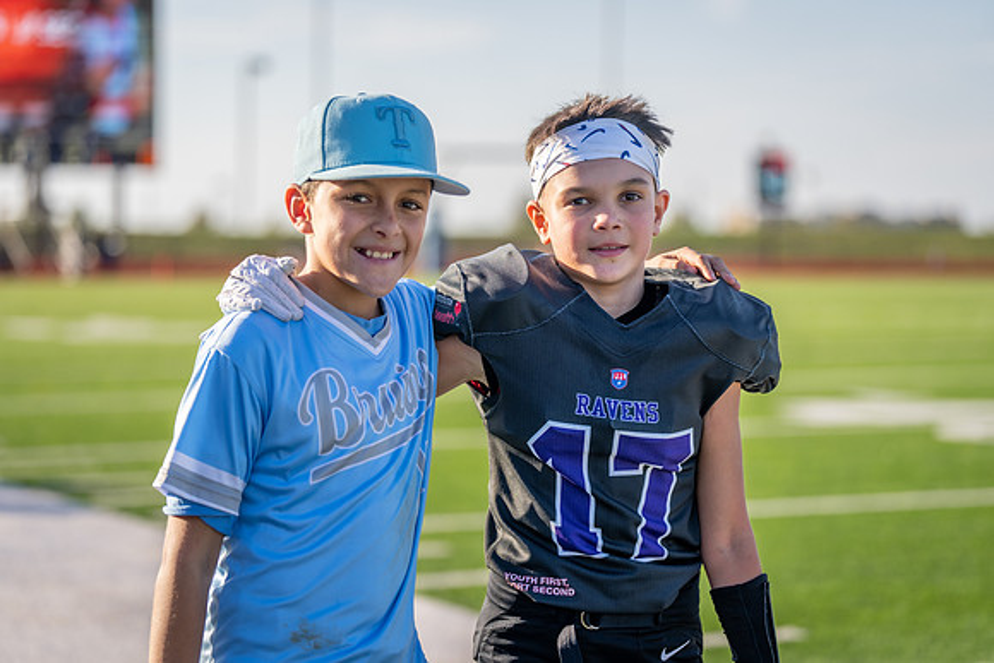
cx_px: 497
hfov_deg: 19.5
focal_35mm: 105
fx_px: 2900
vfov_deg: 13.0
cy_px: 332
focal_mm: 105
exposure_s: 1/800
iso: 100
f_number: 2.8
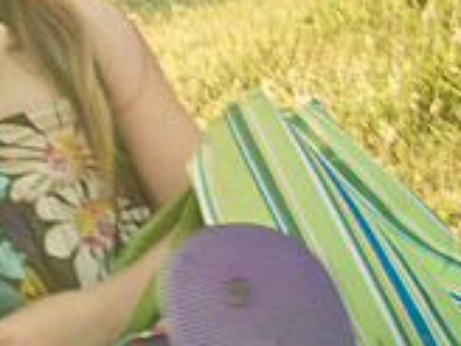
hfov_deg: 10.0
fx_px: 2584
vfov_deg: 7.7
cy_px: 197
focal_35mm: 194
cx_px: -149
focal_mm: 38
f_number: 22
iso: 400
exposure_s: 1/13
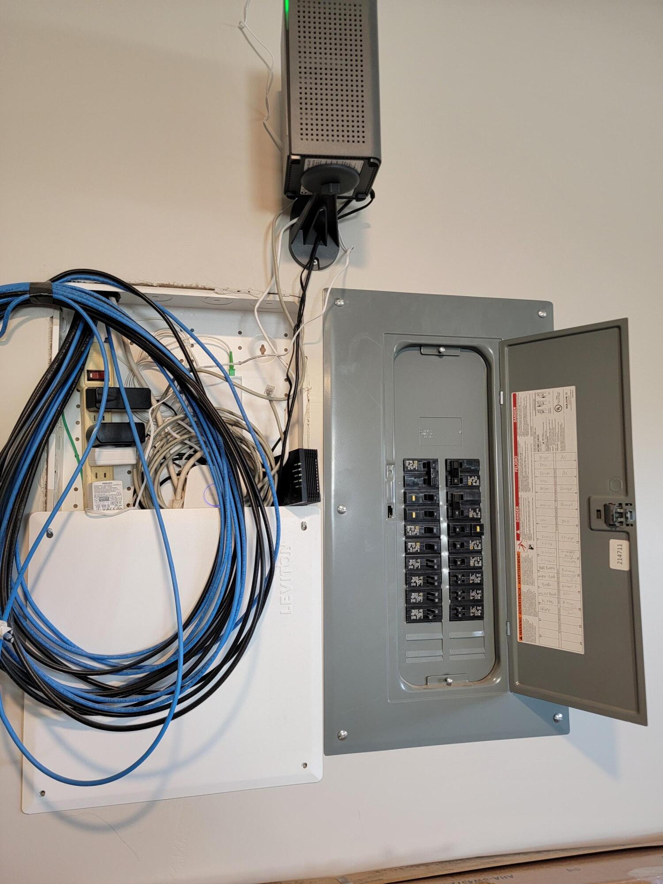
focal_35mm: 24
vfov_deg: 71.6
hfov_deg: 56.8
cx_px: 332
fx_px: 613
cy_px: 442
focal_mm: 6.7
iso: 160
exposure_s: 1/60
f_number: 1.8
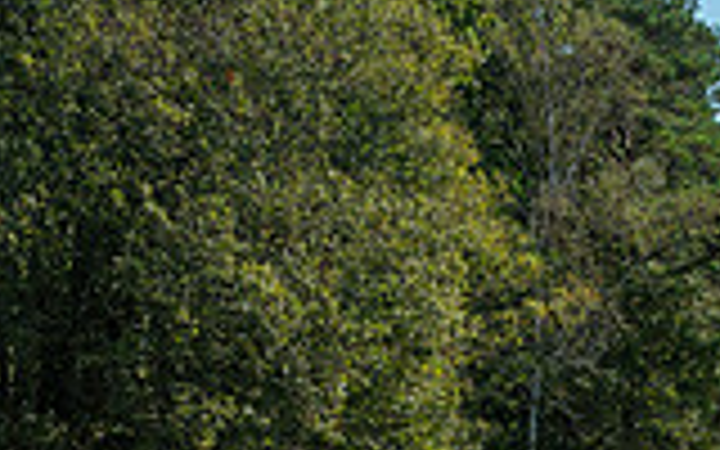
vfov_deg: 5.0
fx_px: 5102
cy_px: 807
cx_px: 790
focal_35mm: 260
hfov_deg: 8.0
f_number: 9
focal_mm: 70
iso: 100
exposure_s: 1/400
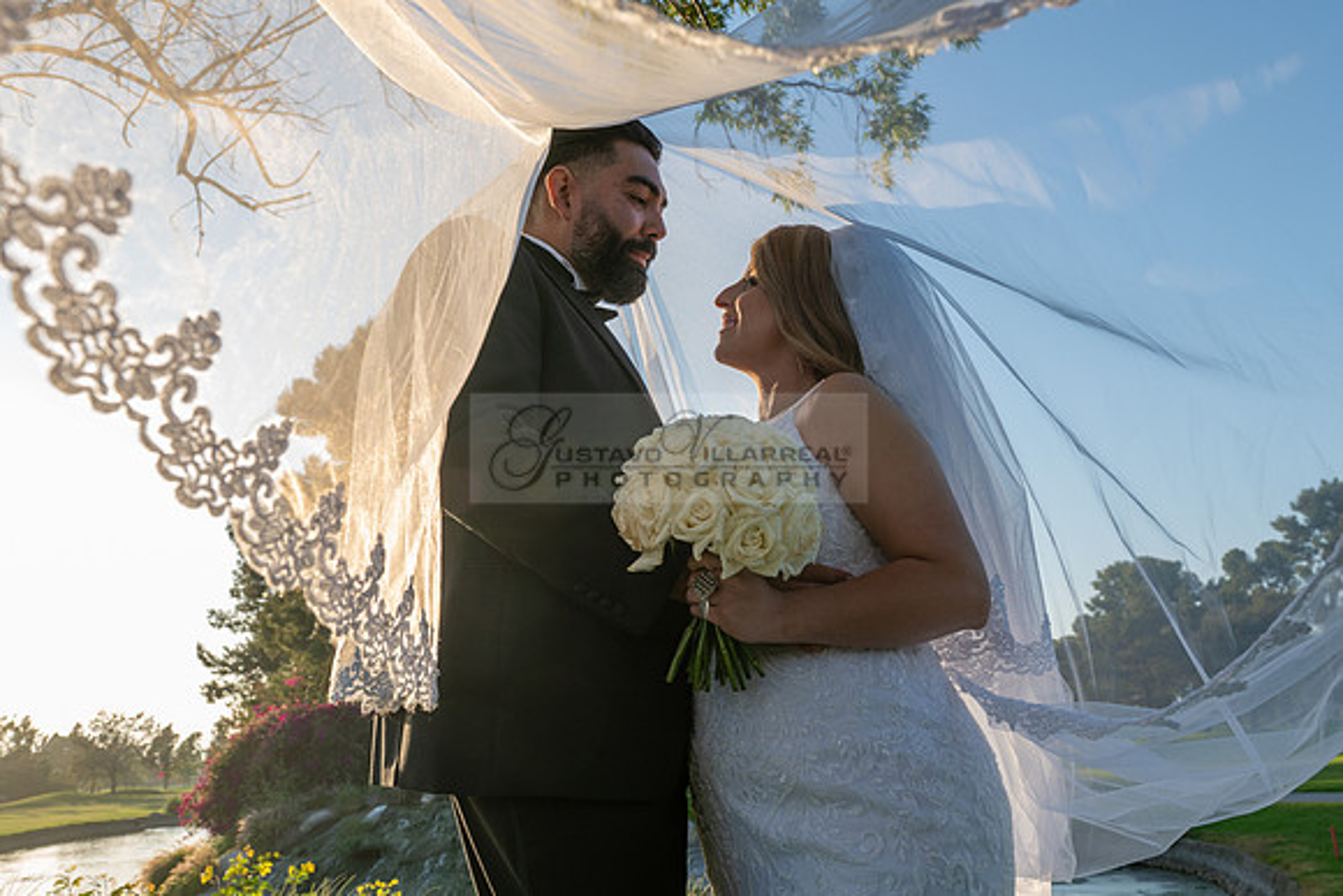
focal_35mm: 27
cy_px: 450
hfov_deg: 68.0
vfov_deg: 48.5
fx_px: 996
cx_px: 702
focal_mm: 24
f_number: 6.3
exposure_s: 1/250
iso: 200
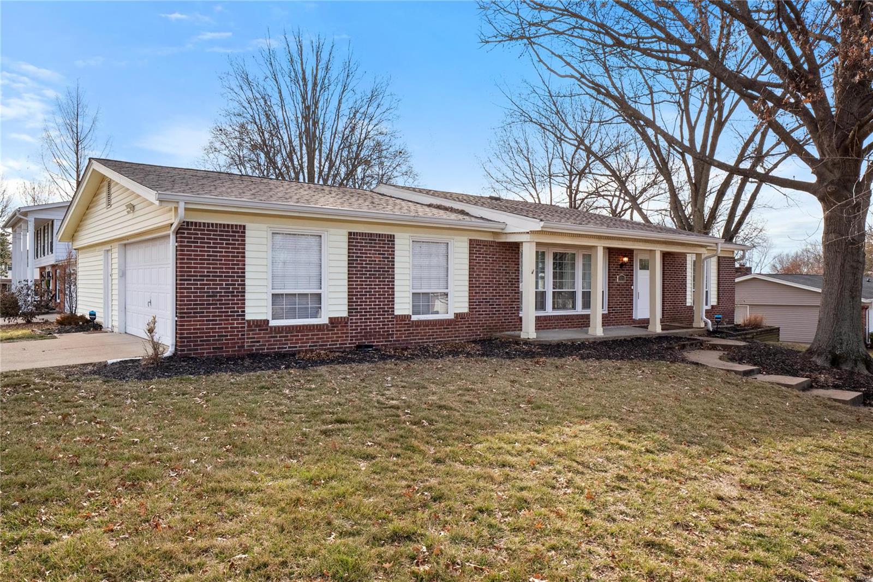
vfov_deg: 53.1
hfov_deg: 73.8
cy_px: 291
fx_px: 582
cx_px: 436
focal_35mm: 24
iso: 400
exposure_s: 1/250
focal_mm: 12
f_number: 8
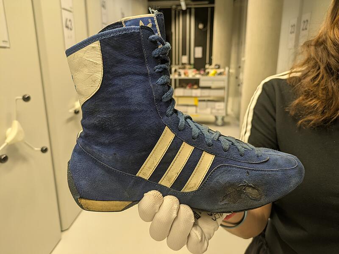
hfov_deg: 69.4
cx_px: 170
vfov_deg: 54.9
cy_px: 127
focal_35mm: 25
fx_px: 245
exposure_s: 1/100
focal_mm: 5.43
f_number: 1.89
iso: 260
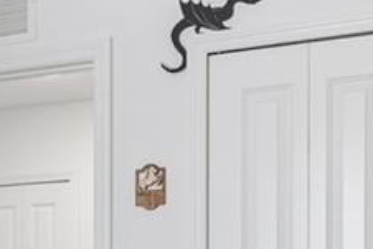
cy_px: 439
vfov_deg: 12.0
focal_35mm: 106
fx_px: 1099
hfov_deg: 18.4
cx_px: -61
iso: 100
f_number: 7.1
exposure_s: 1/5
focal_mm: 10
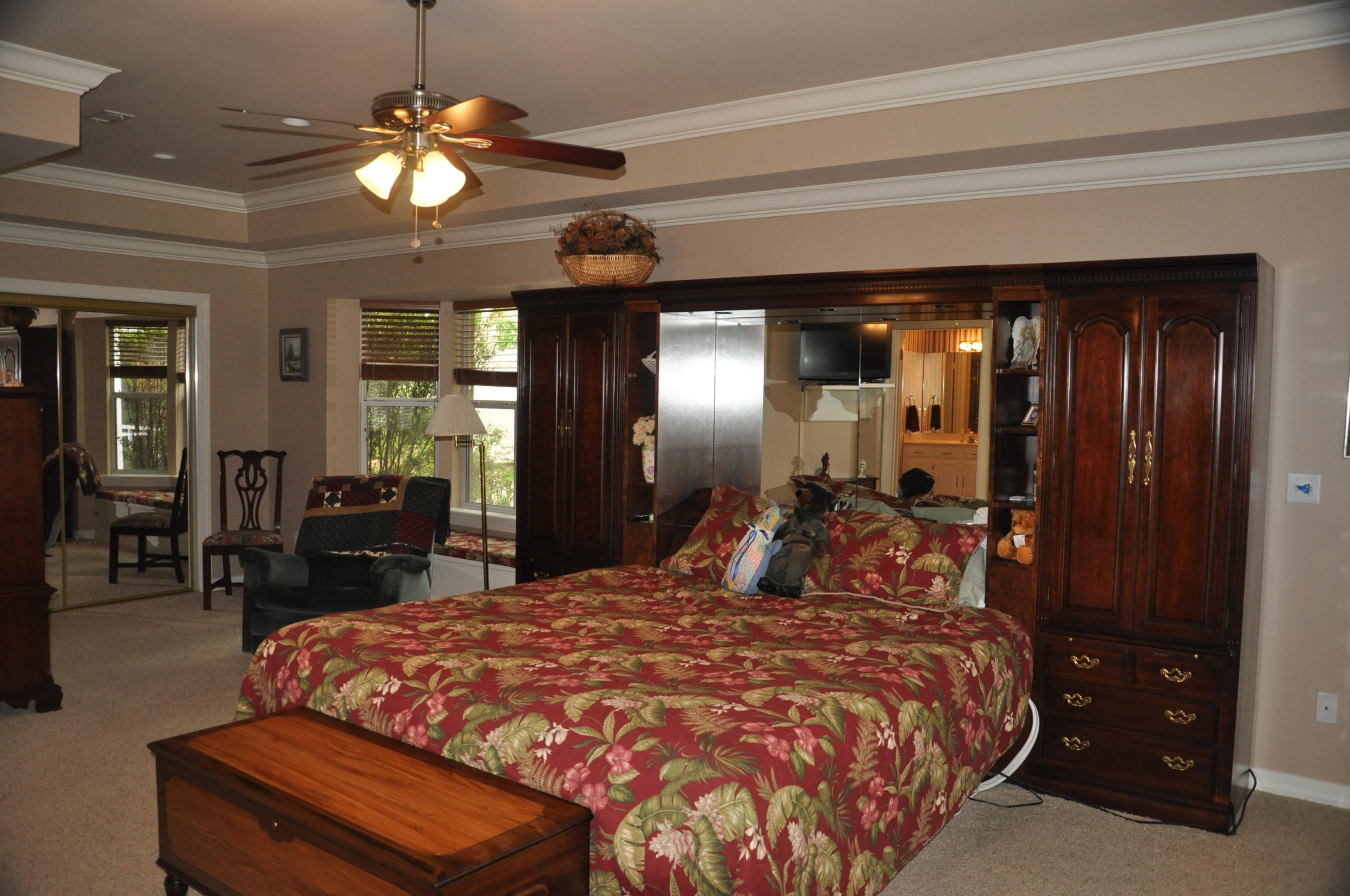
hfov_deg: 67.4
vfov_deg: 47.8
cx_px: 675
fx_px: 1011
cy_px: 448
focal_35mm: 27
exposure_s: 1/60
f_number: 3.5
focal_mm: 18
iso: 800
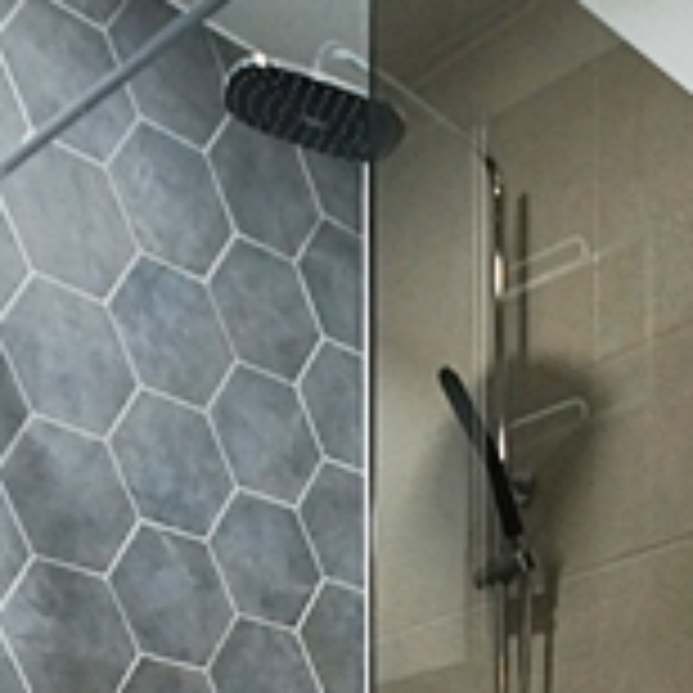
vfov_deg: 21.5
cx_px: 572
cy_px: 1066
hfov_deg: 25.6
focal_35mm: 66
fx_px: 1495
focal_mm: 10
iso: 800
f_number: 5
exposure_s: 1/40
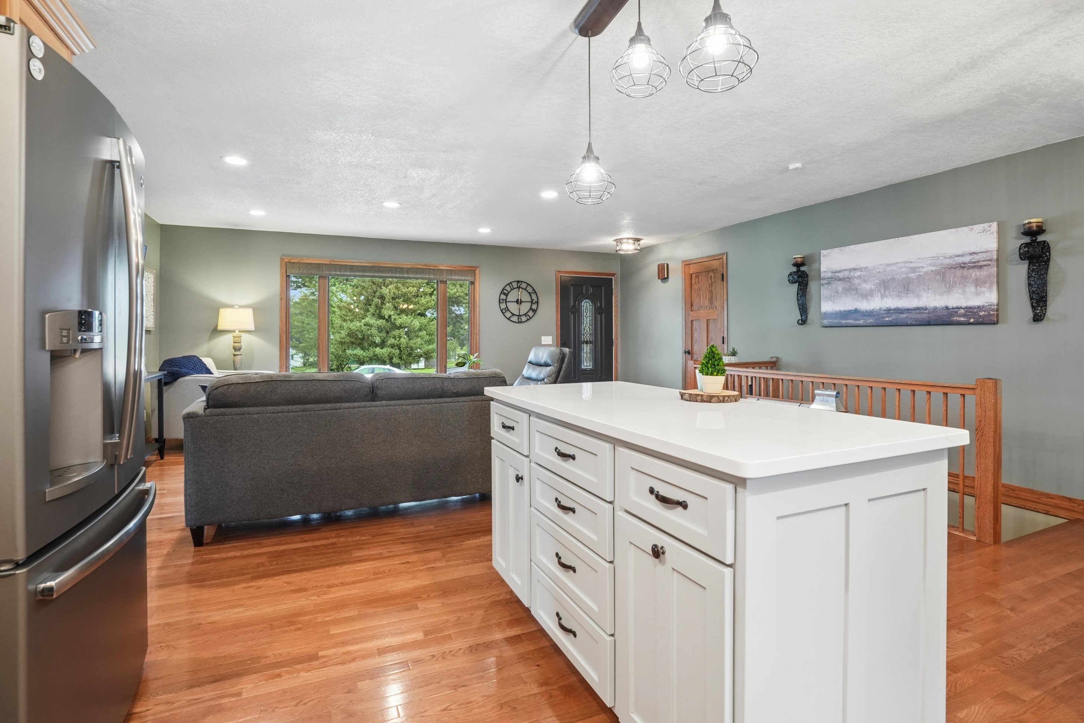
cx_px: 551
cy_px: 348
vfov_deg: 70.4
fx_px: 512
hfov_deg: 93.3
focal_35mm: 17
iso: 800
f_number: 10
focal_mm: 16
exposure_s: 1/5
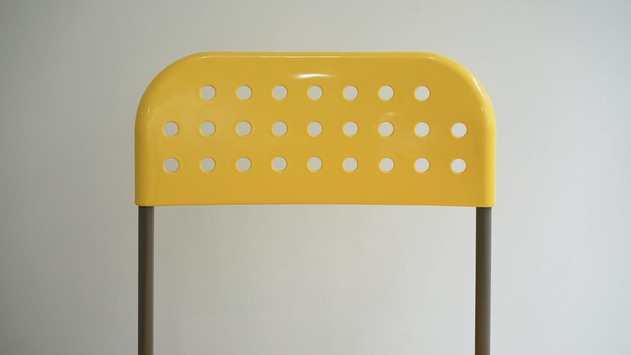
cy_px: 198
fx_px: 970
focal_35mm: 58
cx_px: 314
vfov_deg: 20.7
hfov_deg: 36.0
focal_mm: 55
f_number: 3.5
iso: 320
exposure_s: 1/100
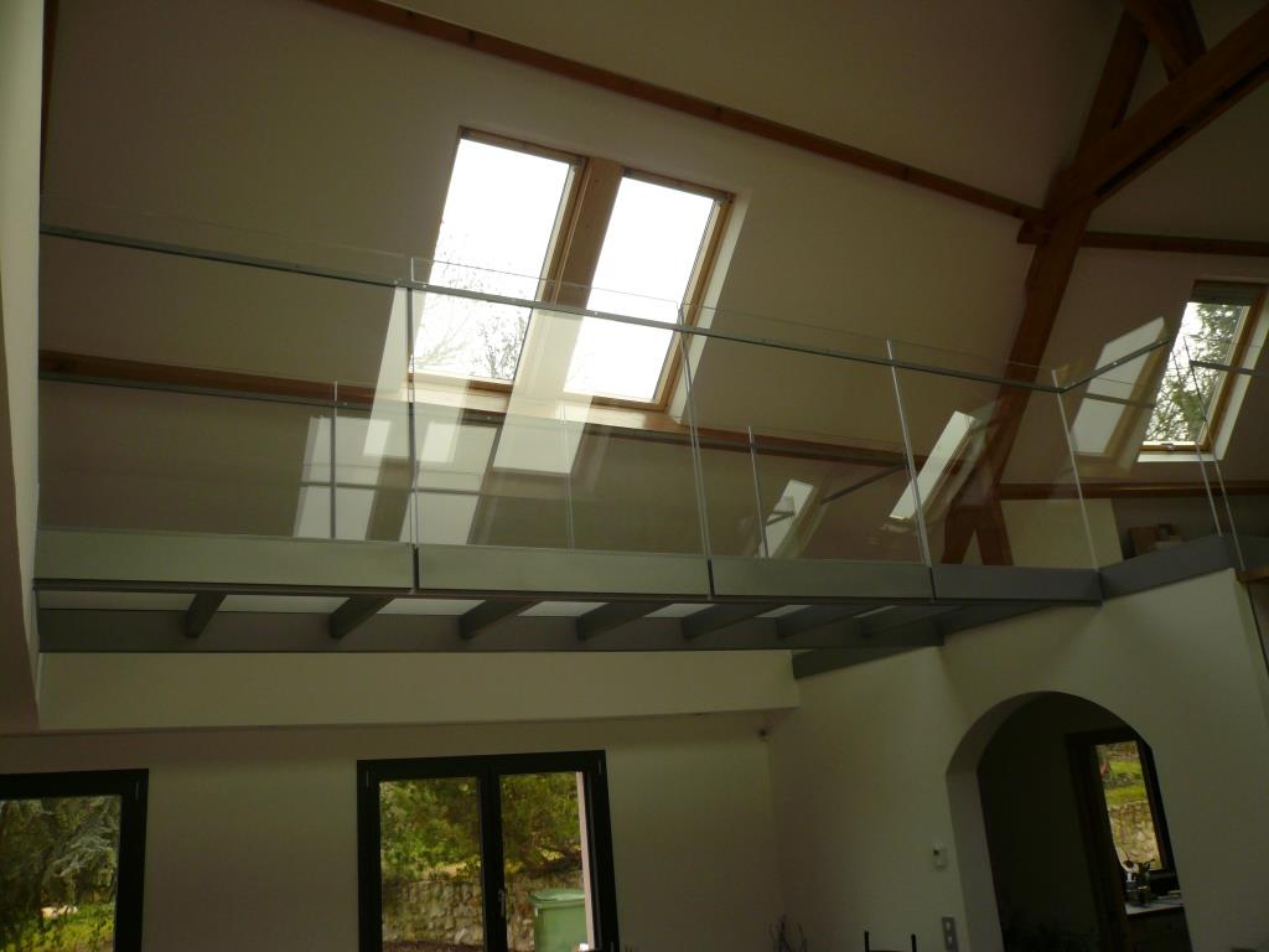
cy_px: 476
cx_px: 634
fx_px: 1026
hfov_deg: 63.4
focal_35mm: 28
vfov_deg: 49.7
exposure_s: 1/160
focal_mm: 4.6
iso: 100
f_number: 2.8
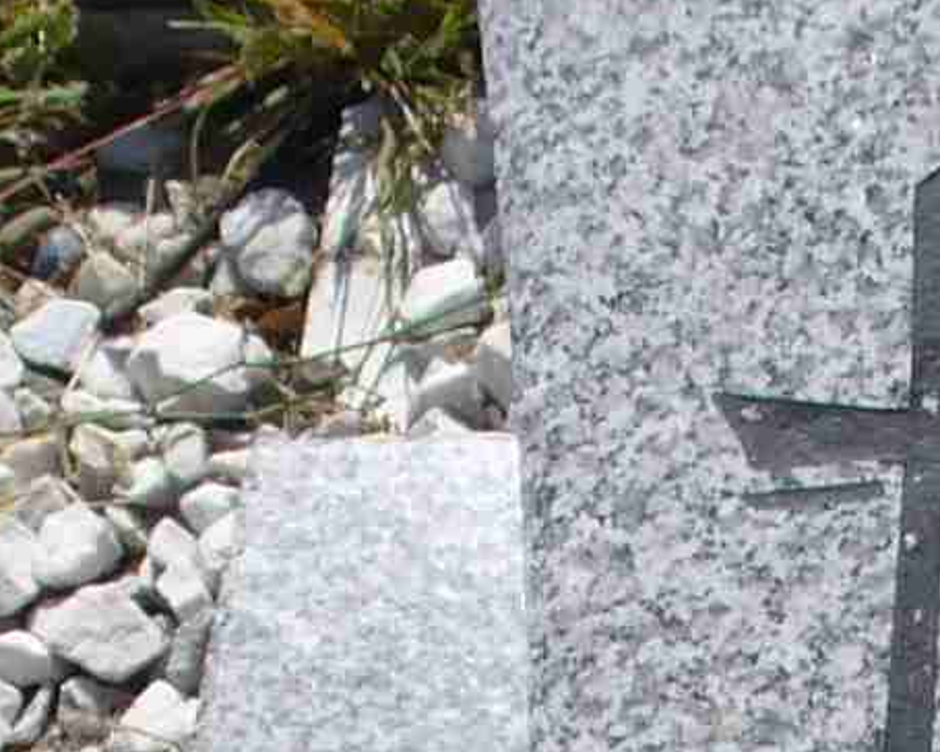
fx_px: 5648
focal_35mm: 203
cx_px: 1171
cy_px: 1436
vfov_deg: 7.4
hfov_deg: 9.4
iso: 80
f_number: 5.6
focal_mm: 6.1
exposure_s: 1/400
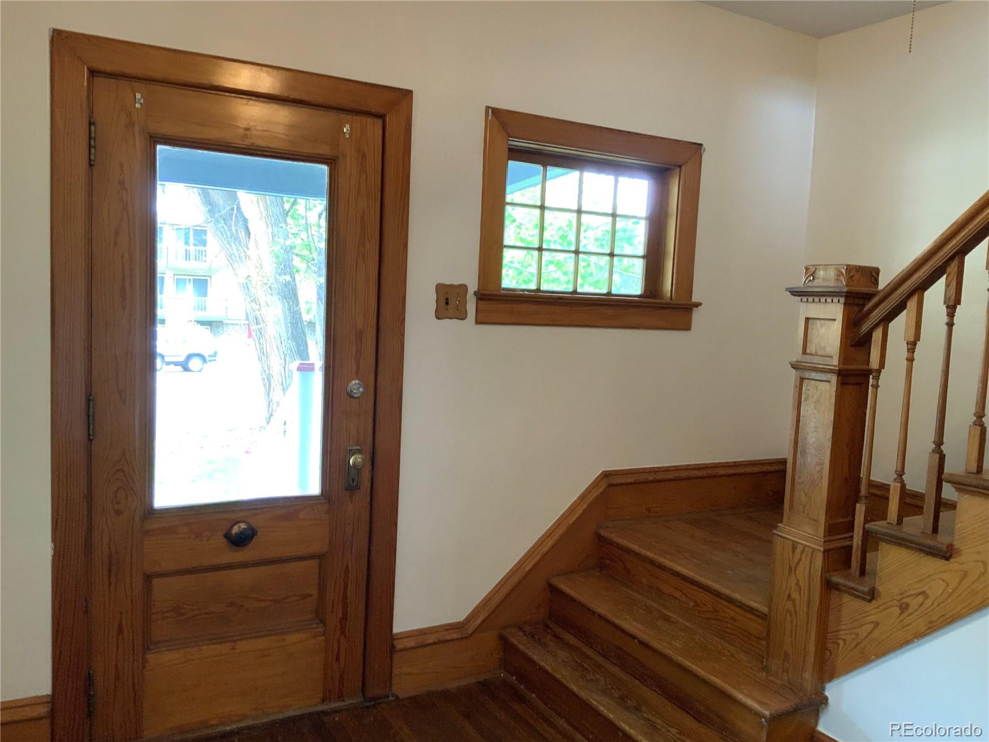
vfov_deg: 48.2
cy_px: 371
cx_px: 494
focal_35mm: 29
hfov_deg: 61.7
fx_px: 829
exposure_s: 1/60
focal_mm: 3
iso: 125
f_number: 1.8
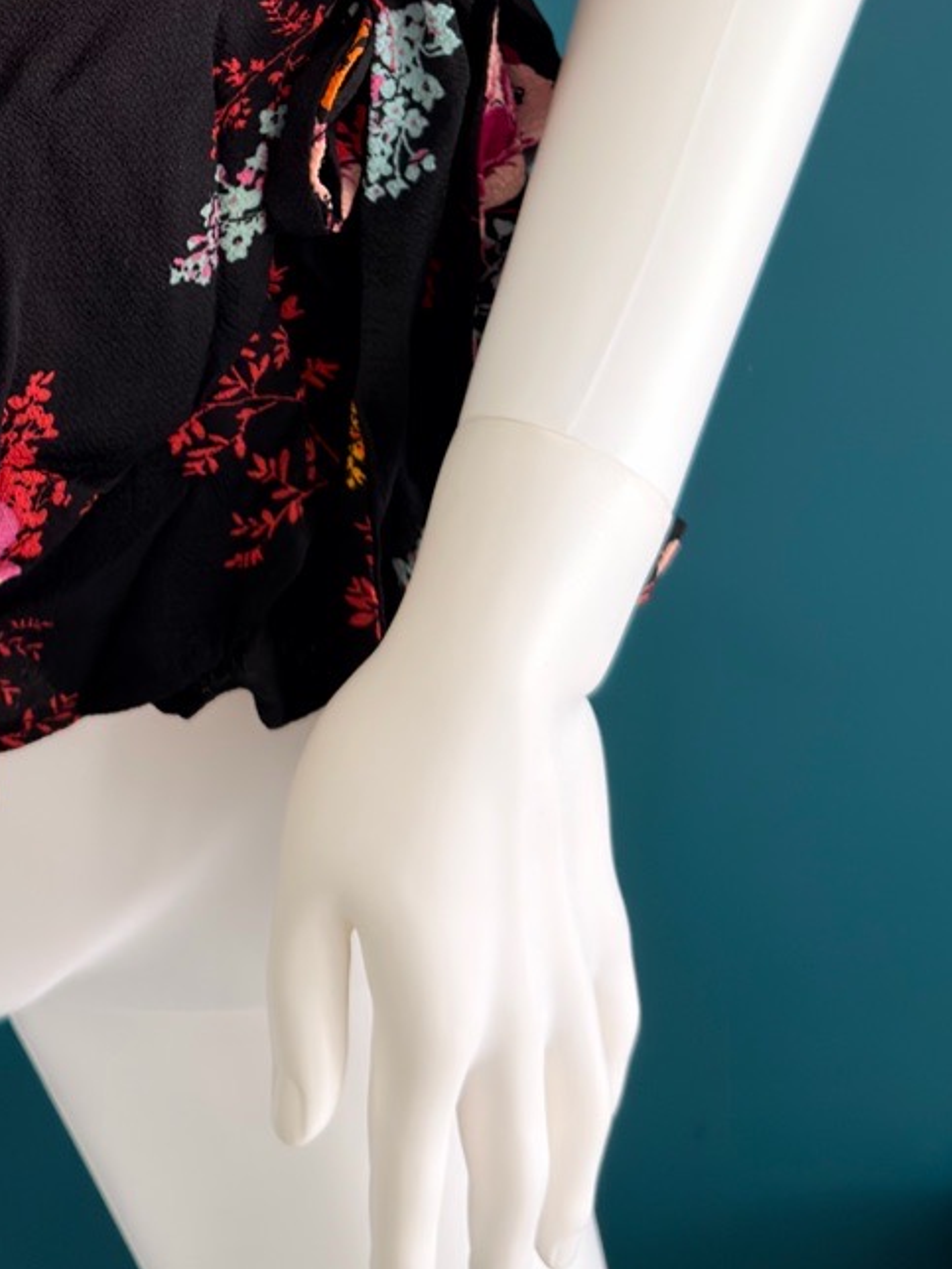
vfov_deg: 23.6
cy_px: -166
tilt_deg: -18.4
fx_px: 2824
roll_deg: -1.8
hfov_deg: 18.4
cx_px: -99
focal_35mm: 77
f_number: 1.78
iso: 100
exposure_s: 1/98
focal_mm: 6.76
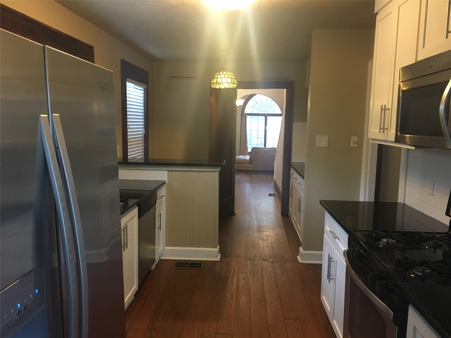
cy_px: 169
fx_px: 378
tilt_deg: -7.3
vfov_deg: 48.2
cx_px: 226
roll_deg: -1.6
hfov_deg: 61.7
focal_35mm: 29
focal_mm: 4.15
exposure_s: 1/24
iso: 200
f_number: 2.2
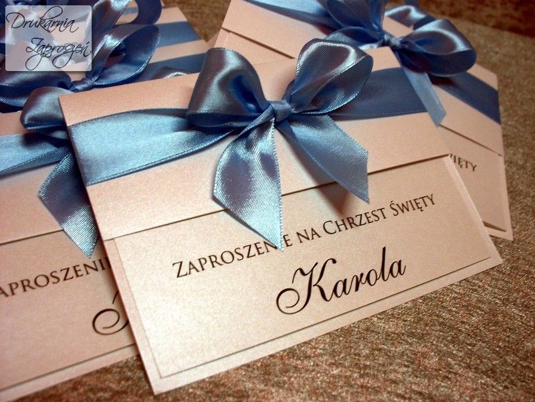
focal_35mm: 36
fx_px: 556
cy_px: 201
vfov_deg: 39.7
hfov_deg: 51.4
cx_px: 268
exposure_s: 1/60
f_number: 2.8
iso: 125
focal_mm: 7.54
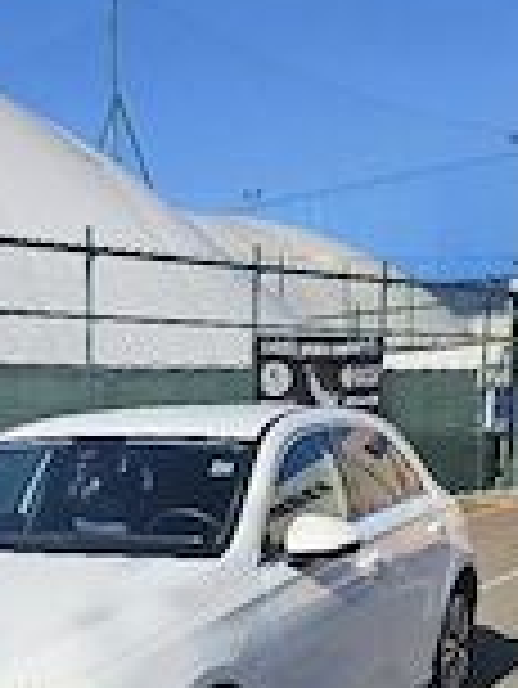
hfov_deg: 23.7
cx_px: 41
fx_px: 1195
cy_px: 621
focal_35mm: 60
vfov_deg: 30.7
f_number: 1.8
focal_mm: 5.4
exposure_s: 1/3333
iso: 25
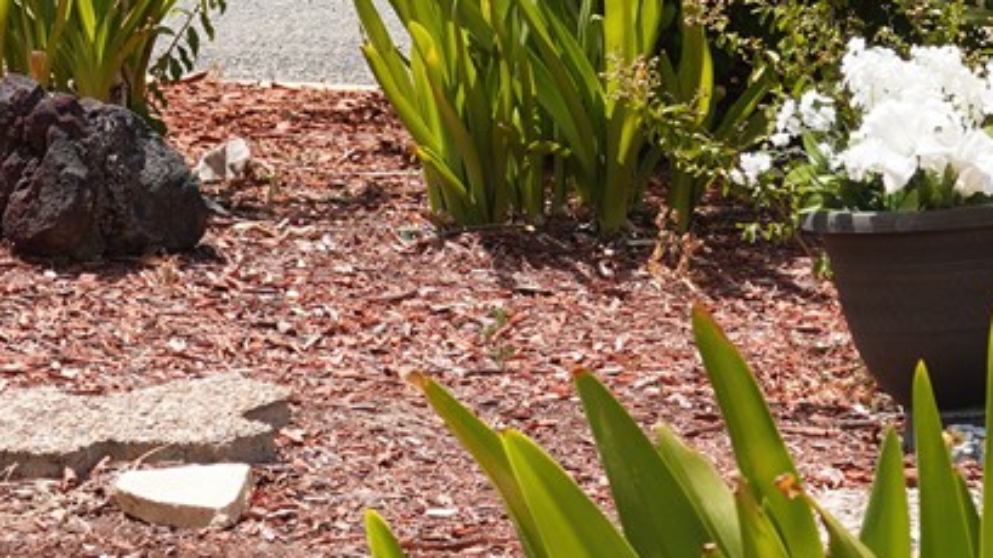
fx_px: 5397
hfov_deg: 10.4
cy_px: -556
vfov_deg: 5.8
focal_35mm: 205
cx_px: 51
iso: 100
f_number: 11
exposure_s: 1/100
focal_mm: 40
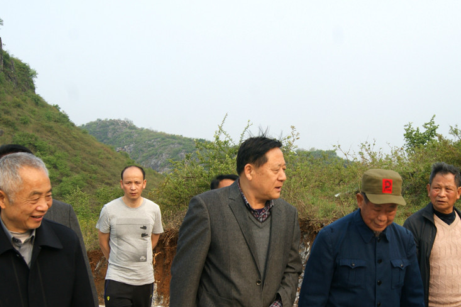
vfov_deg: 24.8
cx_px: 262
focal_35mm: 54
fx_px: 691
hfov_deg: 36.8
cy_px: 220
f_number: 10
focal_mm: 22
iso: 100
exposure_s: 1/80
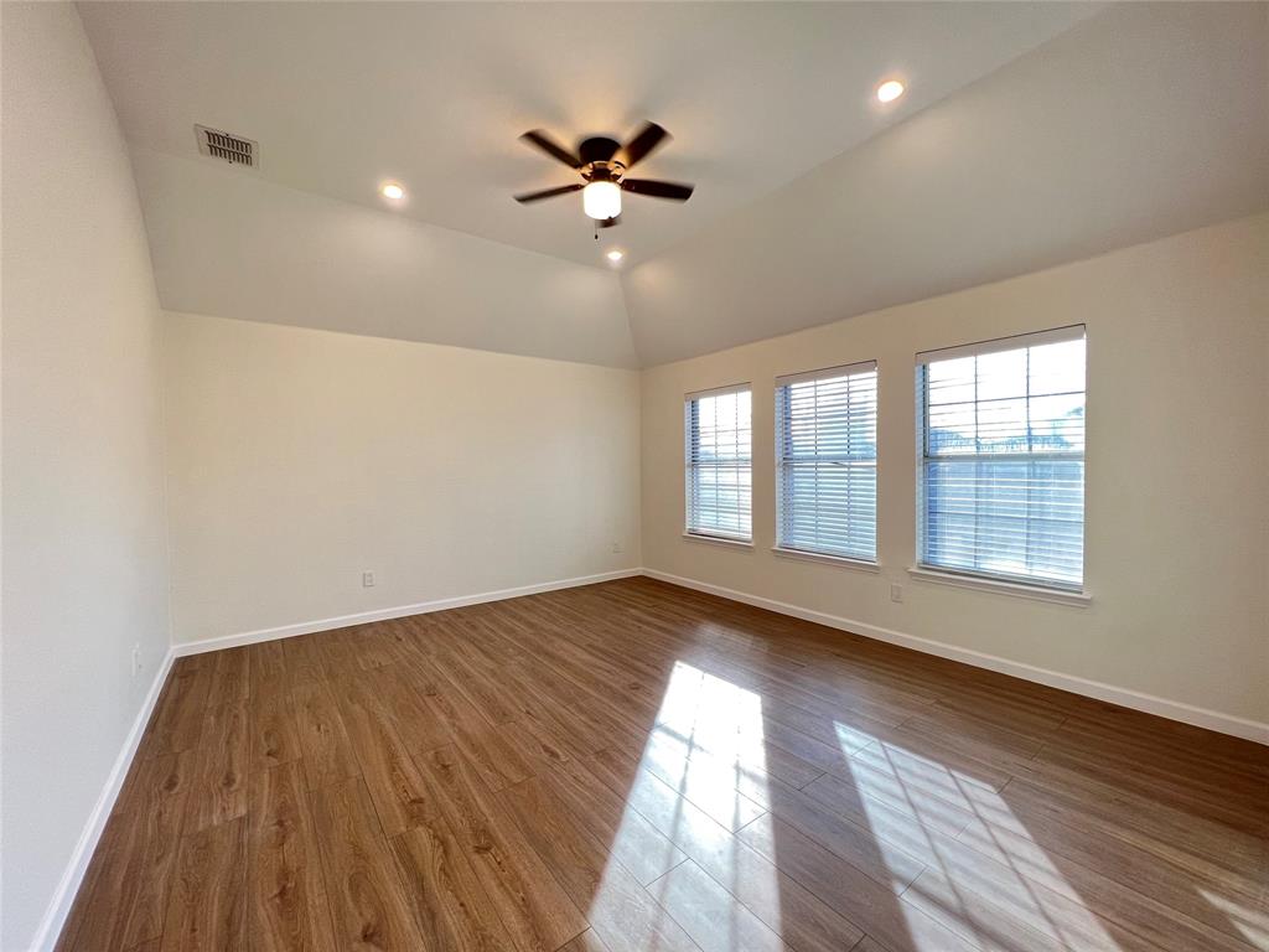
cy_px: 476
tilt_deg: -1.9
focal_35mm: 13
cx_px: 634
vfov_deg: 89.9
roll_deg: +0.9
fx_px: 477
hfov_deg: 106.2
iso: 160
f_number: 1.8
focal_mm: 1.57
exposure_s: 1/60
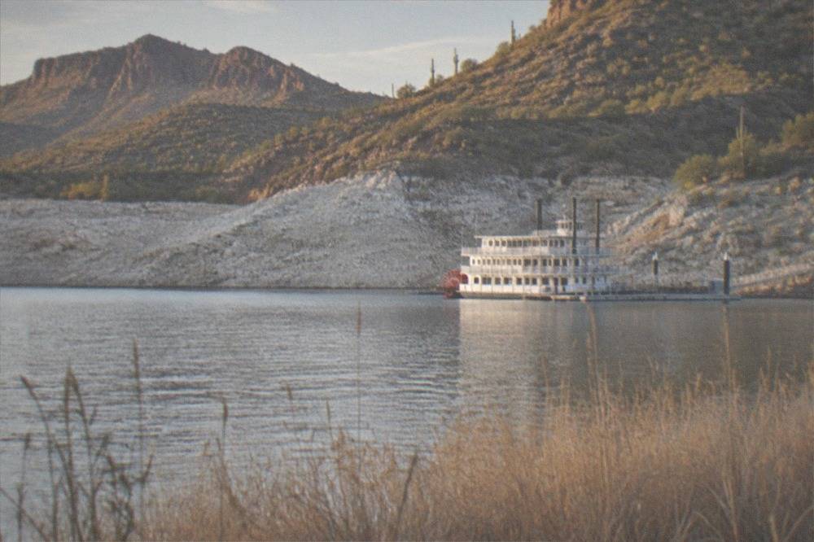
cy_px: 271
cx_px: 407
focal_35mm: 40
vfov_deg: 33.4
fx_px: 904
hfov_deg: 48.5
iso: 200
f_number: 11
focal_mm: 40
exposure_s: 1/125
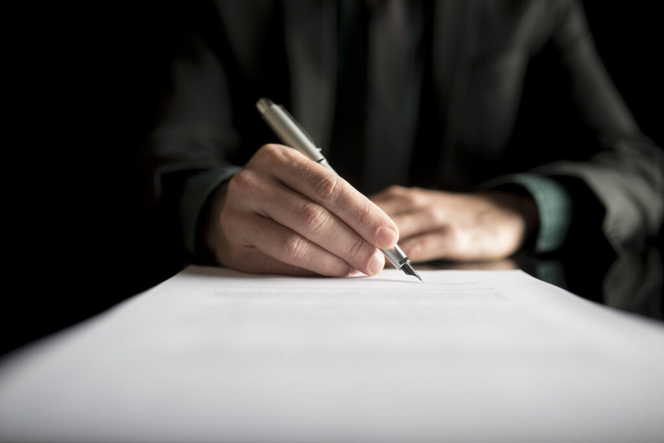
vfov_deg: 37.9
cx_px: 332
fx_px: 646
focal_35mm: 35
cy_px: 222
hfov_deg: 54.4
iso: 100
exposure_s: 1/200
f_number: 2
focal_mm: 35
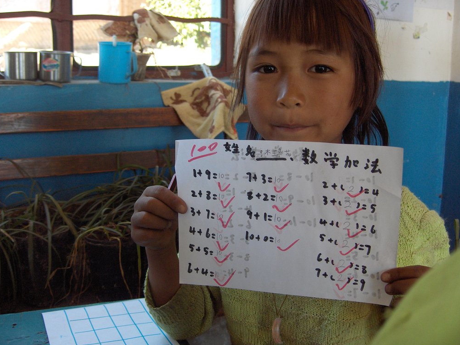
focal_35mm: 40
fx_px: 532
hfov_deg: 46.8
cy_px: 176
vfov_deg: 36.0
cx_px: 231
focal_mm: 8
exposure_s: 1/96.8
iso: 200
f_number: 2.8
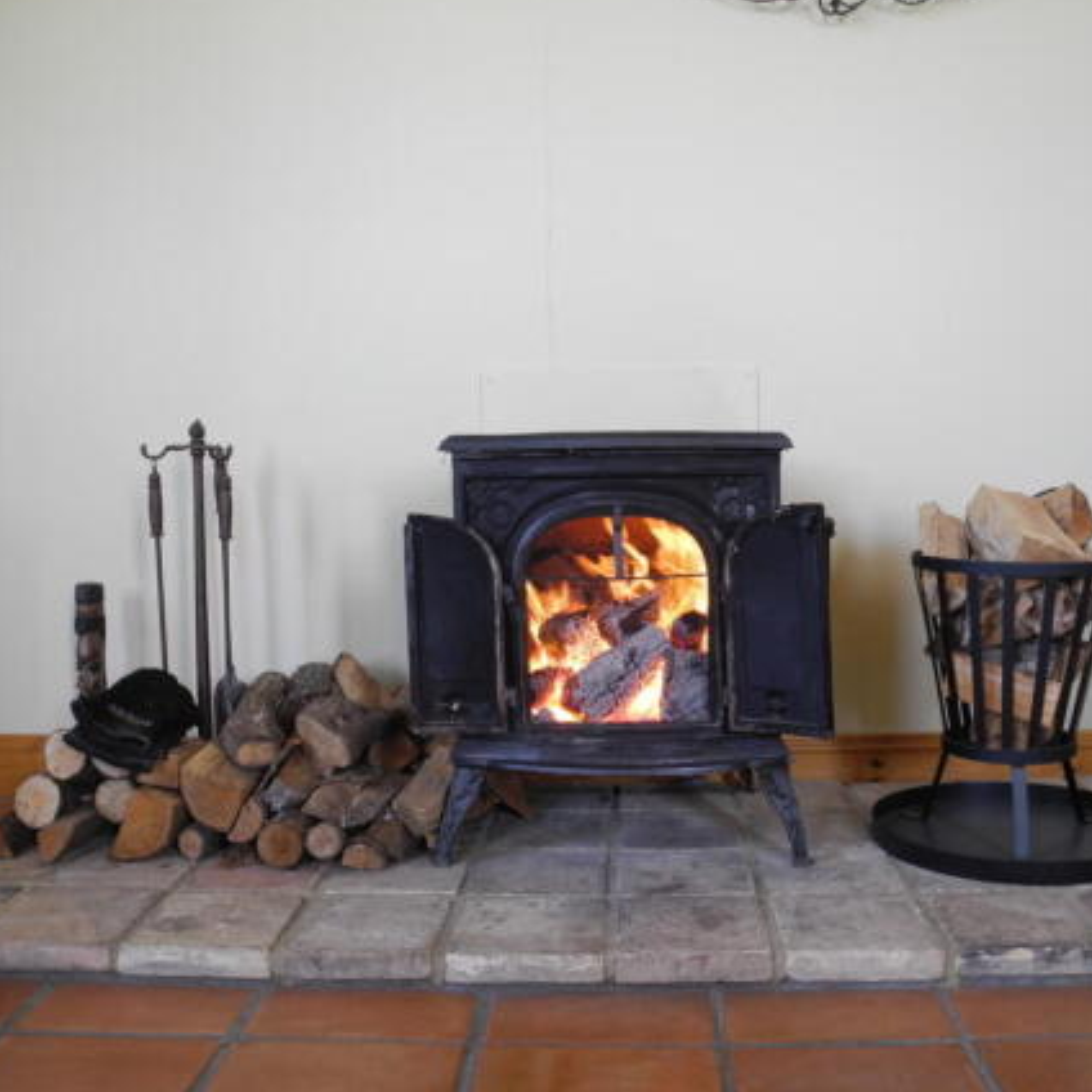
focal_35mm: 34
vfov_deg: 48.5
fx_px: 1213
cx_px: 599
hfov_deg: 48.4
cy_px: 545
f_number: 2.8
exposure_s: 1/30
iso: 193
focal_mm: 6
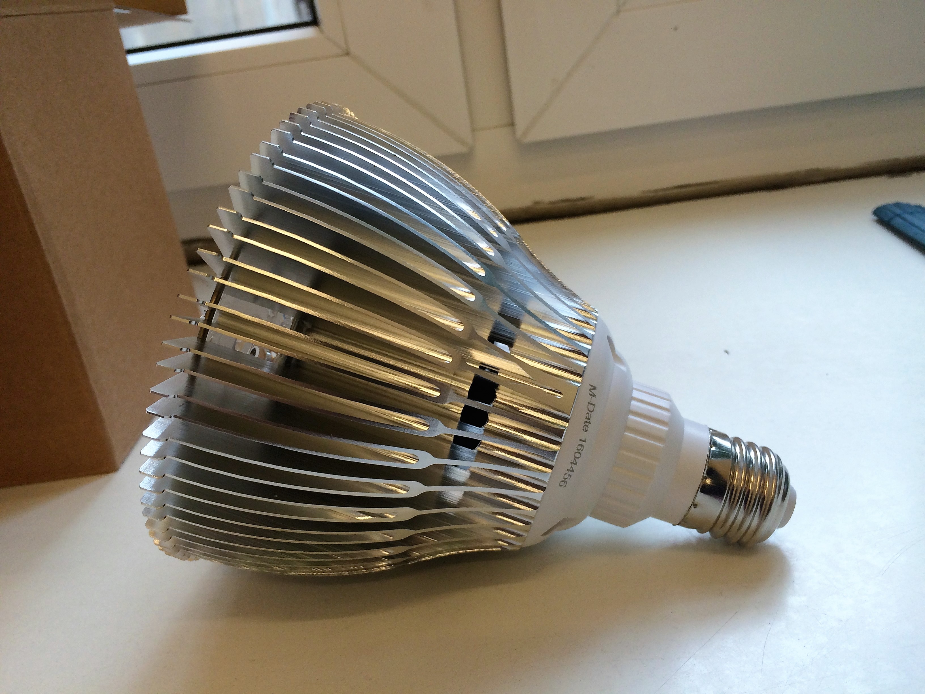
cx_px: 462
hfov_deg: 61.7
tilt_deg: -23.1
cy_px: 347
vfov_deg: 48.2
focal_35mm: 29
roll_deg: +9.3
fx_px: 775
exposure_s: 1/100
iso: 64
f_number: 2.2
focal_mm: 4.15
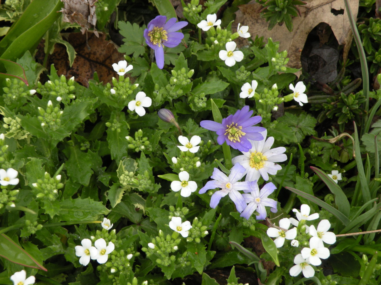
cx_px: 190
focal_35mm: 101
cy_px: 142
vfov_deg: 14.6
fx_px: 1112
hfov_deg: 19.4
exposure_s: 1/59.6
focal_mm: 17.9
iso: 74
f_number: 4
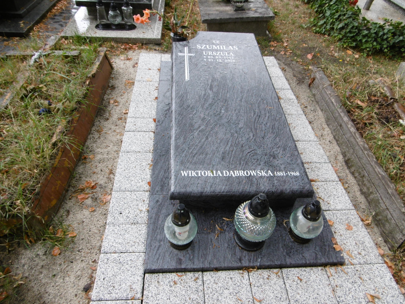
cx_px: 202
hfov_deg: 71.6
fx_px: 281
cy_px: 152
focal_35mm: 24
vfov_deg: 56.8
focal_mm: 4.3
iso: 100
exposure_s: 1/100
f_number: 3.1
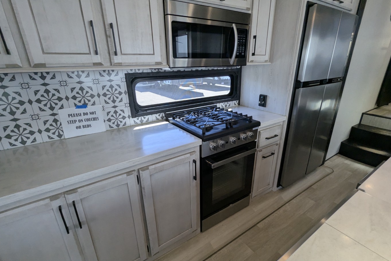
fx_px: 185
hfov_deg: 93.3
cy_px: 135
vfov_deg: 70.4
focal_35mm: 17
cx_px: 196
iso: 218
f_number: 2.2
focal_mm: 2.35
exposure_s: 1/100
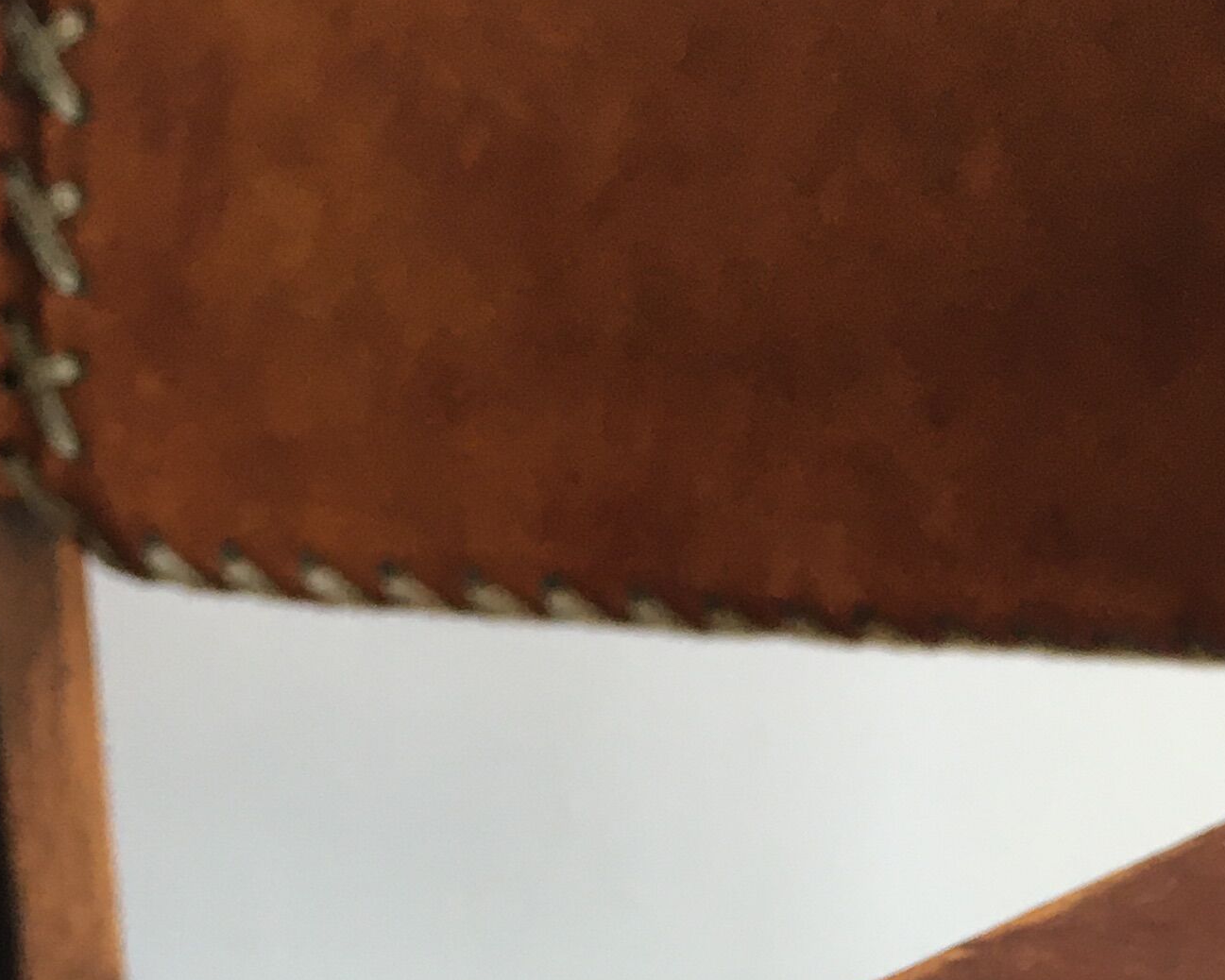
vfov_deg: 16.0
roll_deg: +1.0
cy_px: 1487
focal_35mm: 88
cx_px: 861
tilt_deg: -23.6
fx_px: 3191
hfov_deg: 21.6
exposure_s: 1/33
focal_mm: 4.15
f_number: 2.2
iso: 40
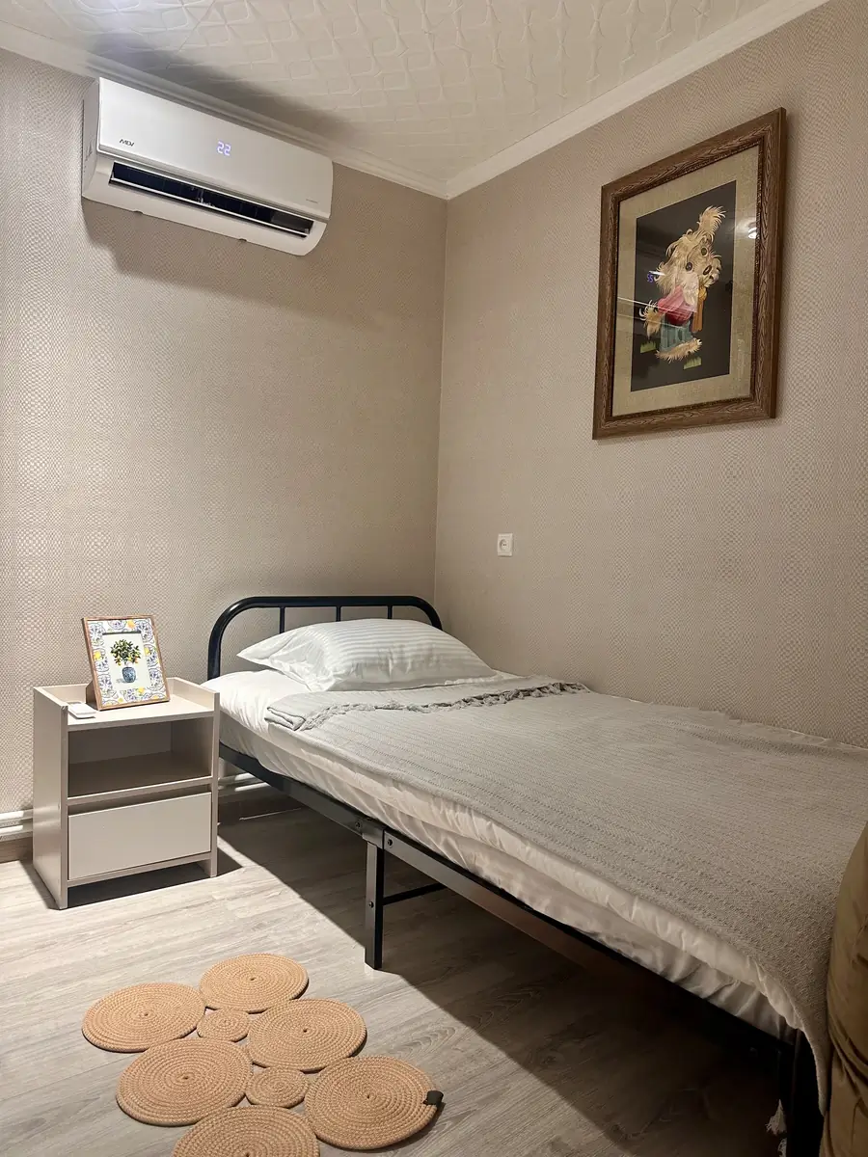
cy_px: 578
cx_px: 434
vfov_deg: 71.6
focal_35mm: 24
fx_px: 802
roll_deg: -2.4
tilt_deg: -0.8
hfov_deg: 56.8
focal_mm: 6.86
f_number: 1.78
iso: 160
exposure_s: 1/50
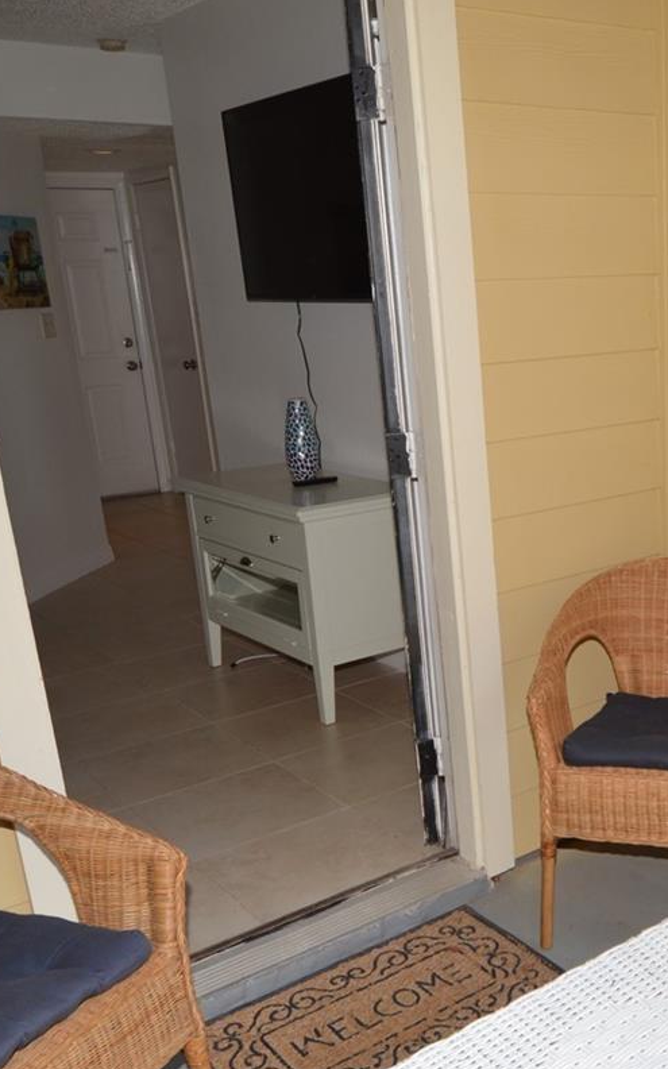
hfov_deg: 32.9
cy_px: 670
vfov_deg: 52.2
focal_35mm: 37
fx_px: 1078
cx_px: 586
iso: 100
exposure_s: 1/160
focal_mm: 12
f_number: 6.3
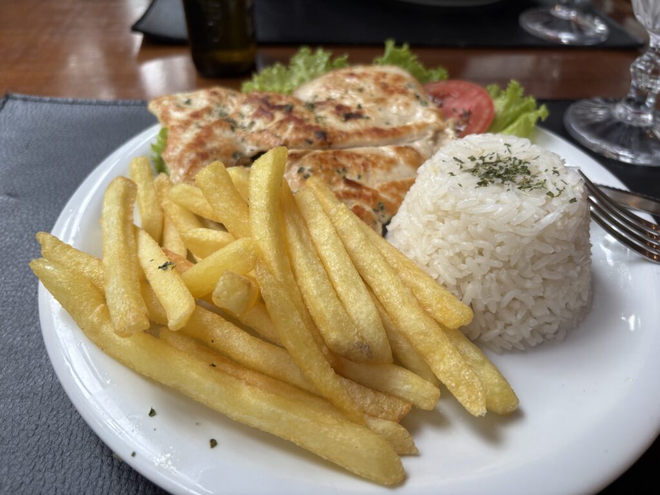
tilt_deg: -42.9
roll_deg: -2.9
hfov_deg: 67.3
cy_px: 248
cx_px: 330
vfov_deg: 53.1
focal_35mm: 26
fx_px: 496
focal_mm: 5.96
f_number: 1.6
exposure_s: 1/120
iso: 50
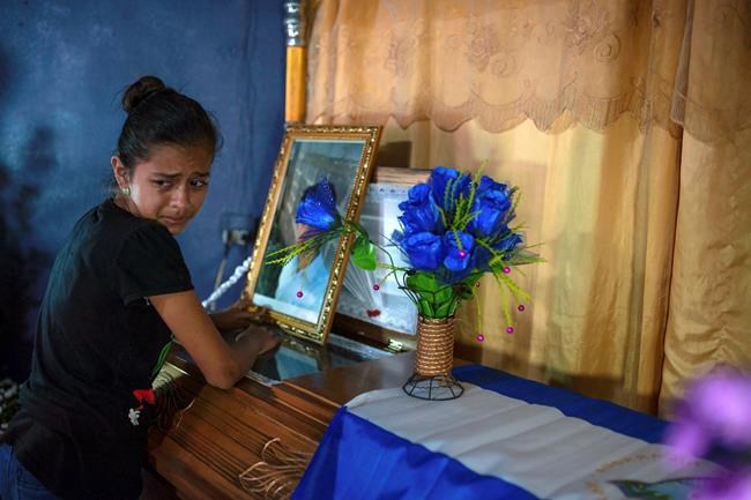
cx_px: 376
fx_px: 730
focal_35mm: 35
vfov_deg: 37.8
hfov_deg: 54.4
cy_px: 250
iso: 800
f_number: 2
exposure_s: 1/180
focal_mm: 35
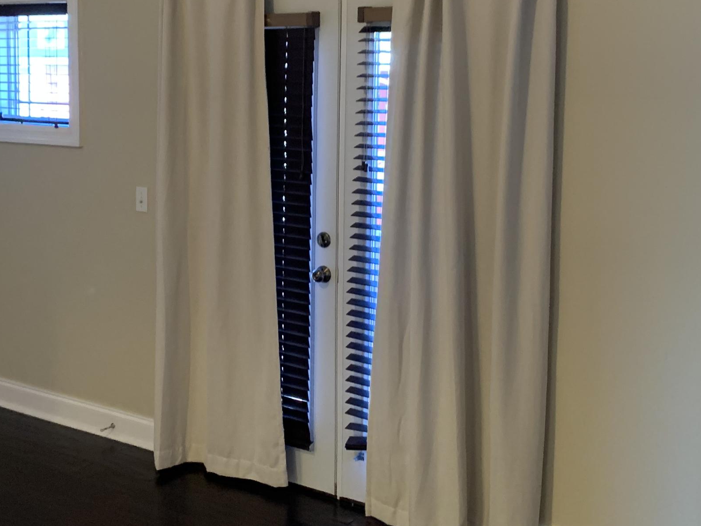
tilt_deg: -5.4
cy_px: 174
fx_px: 992
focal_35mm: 49
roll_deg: -0.5
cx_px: 240
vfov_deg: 29.5
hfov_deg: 38.5
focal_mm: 4.25
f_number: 1.8
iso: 320
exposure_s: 1/30
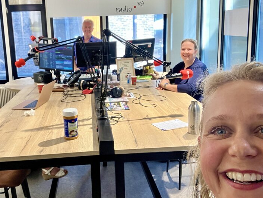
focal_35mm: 38
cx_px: 109
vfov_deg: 37.7
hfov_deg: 48.7
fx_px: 289
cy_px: 83
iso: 64
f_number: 2.2
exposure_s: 1/50
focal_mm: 2.87
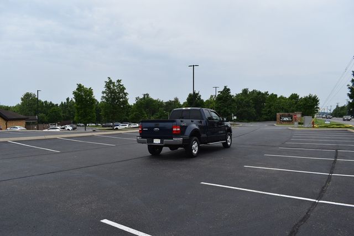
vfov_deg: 48.0
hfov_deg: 67.4
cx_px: 177
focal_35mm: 27
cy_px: 118
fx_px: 266
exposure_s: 1/250
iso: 100
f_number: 8
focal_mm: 18
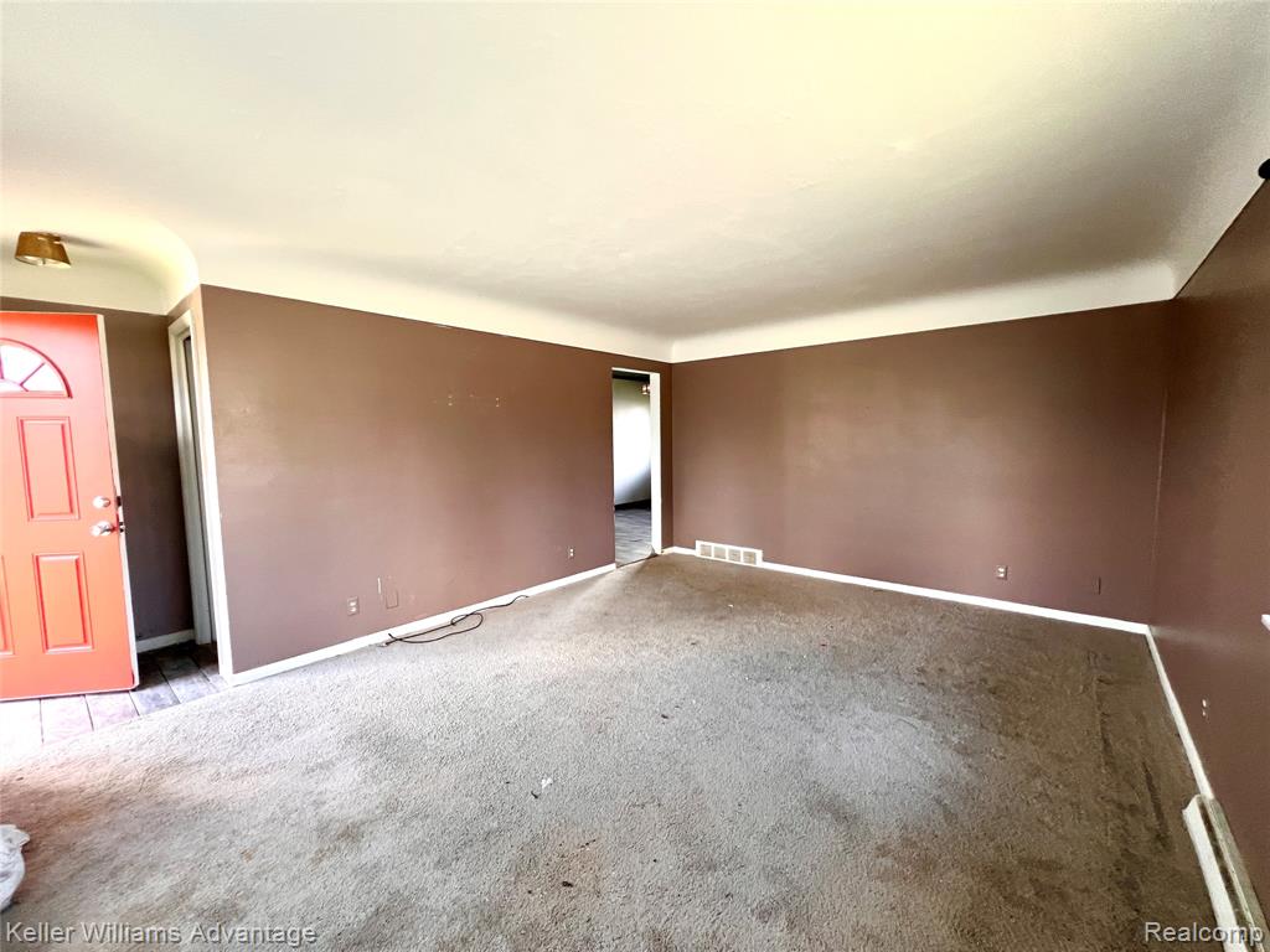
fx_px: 477
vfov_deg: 89.9
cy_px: 476
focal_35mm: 13
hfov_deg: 106.2
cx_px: 635
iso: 250
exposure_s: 1/99
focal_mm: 1.57
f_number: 1.8
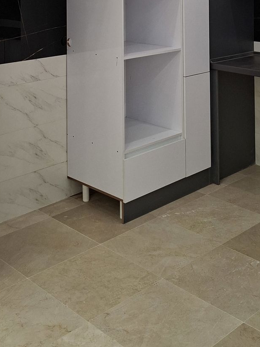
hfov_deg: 28.0
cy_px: -19
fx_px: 521
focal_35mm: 52
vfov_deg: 33.0
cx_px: 134
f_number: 1.8
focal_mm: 5.54
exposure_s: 1/100
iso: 80
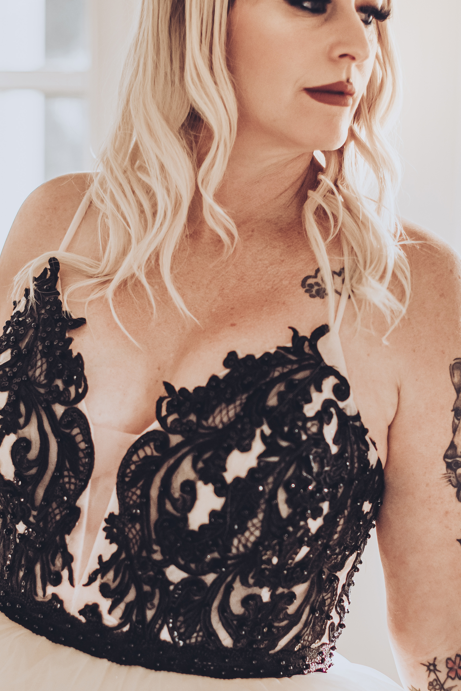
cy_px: 425
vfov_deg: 20.4
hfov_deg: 13.7
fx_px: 1921
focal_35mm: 100
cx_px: 240
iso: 400
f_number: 2
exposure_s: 1/2500
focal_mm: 50
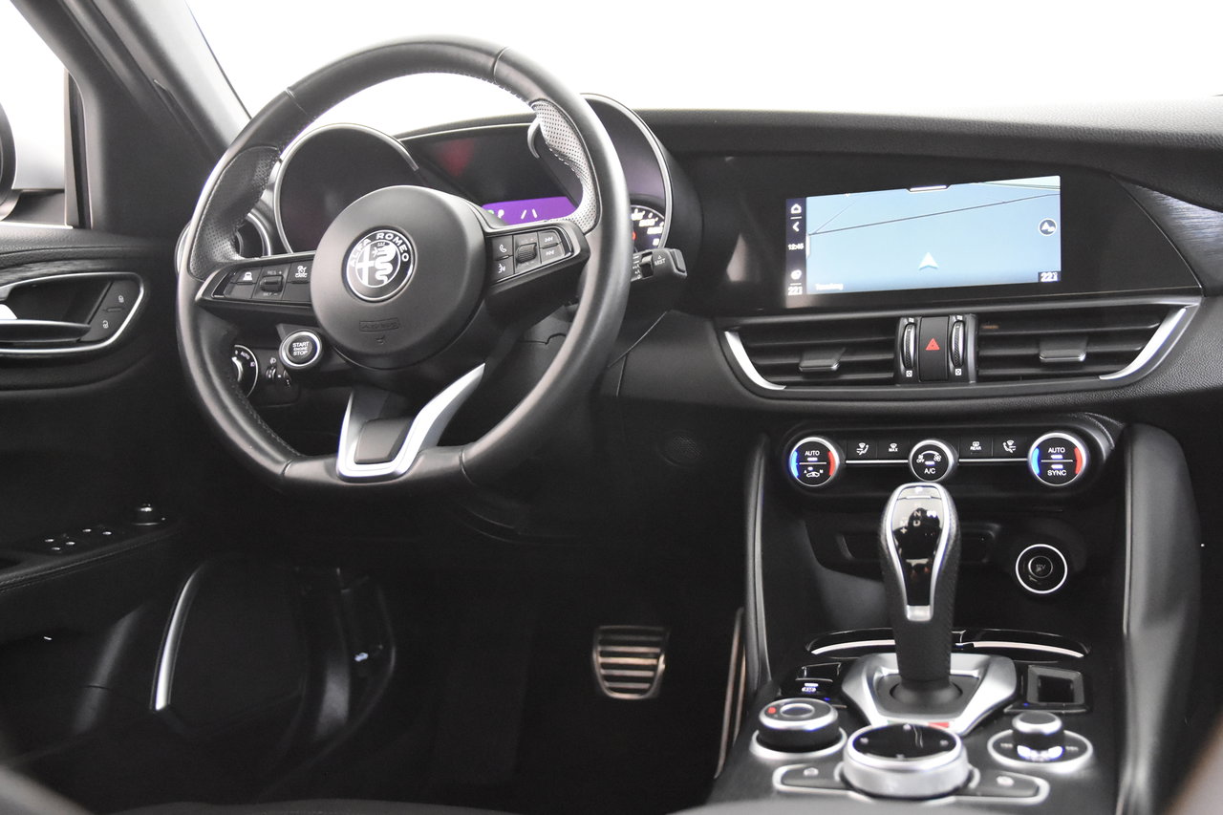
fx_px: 1325
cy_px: 408
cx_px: 612
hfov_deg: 49.6
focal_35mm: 39
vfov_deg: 34.2
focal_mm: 26
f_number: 3.2
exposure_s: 1/40
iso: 7200
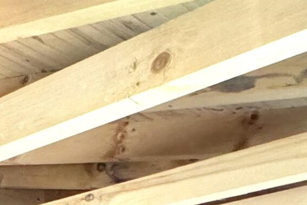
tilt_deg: -1.1
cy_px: 379
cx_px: -41
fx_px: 657
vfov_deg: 15.1
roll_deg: +1.0
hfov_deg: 24.3
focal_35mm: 77
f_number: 2.2
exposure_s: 1/60
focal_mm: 2.22
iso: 800
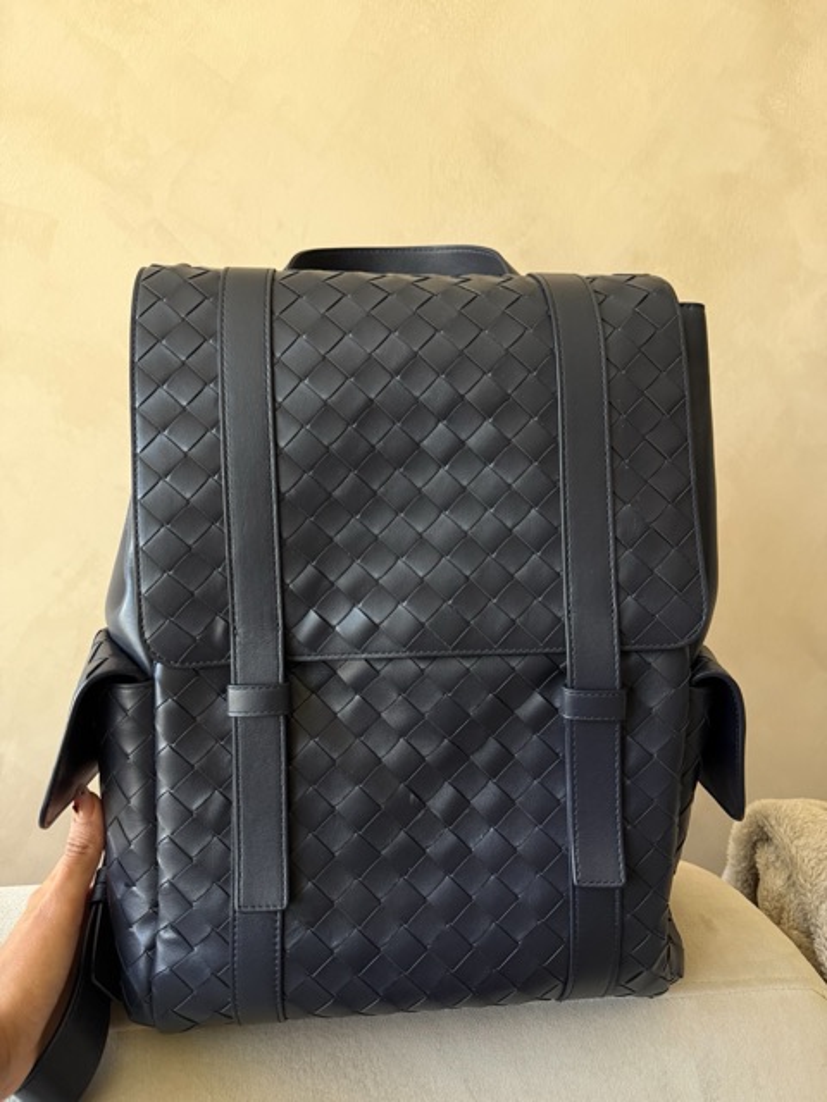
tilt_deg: -9.9
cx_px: 414
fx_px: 765
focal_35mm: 24
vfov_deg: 71.6
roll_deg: +0.8
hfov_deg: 56.8
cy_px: 551
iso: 400
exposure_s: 1/60
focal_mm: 6.76
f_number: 1.78
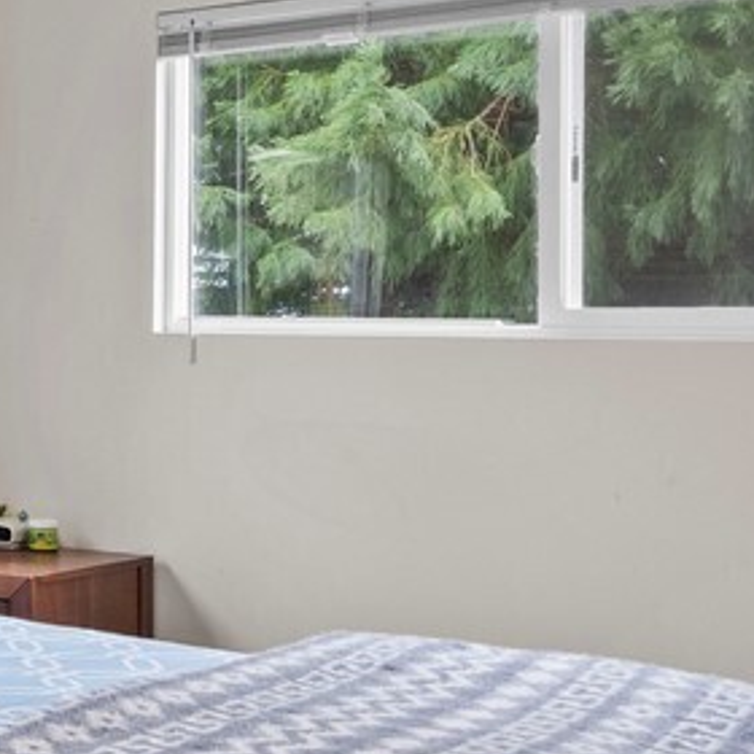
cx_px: -271
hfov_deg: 21.3
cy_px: 338
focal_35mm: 72
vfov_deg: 24.0
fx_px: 1774
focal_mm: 14
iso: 200
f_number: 8
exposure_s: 1/3
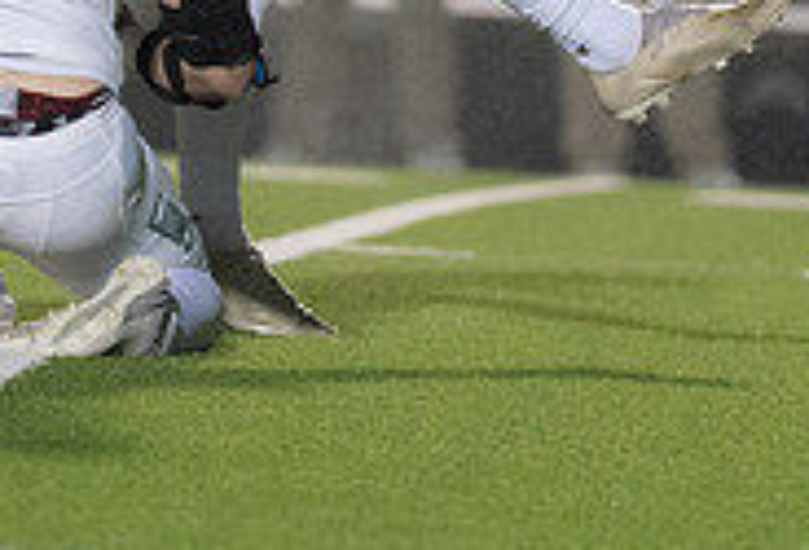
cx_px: 342
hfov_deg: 2.4
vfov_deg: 1.6
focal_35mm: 857
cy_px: -372
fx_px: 19371
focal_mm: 200
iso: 3200
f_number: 2.8
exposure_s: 1/1250
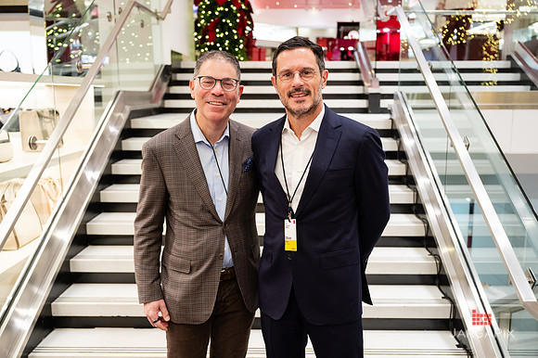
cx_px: 269
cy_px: 179
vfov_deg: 38.3
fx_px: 515
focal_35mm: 34
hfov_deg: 55.2
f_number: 3.2
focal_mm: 34
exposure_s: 1/160
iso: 1250
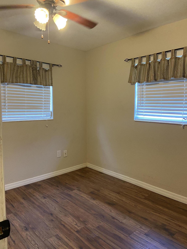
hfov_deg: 53.1
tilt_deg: -3.4
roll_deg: +0.2
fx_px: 187
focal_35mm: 26
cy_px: 124
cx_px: 94
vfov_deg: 67.3
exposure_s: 1/60
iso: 250
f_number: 1.8
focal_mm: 4.25
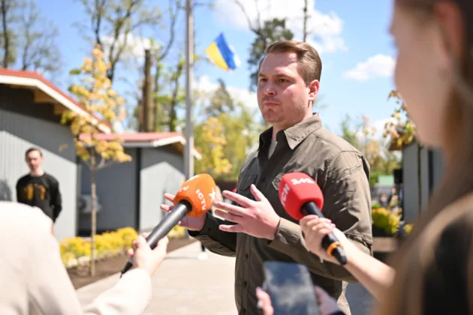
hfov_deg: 43.6
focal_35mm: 45
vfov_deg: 29.9
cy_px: 158
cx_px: 236
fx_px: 591
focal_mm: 30
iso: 100
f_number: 1.8
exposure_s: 1/2500
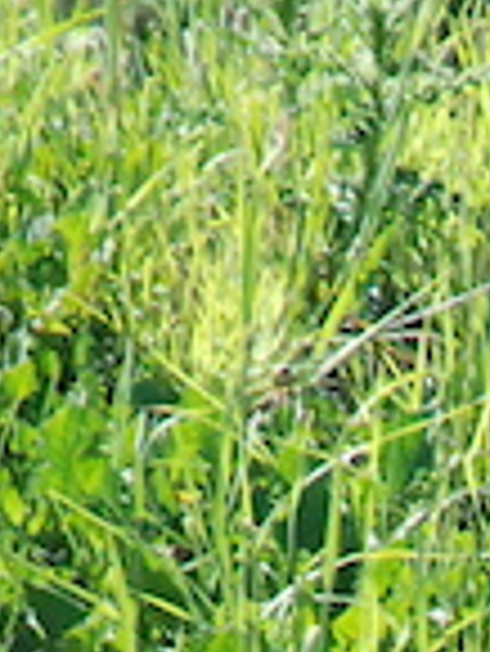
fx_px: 25902
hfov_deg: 1.1
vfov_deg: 1.4
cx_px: 1360
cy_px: 1659
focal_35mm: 1374
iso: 1600
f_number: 6.3
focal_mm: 135
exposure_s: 1/1600
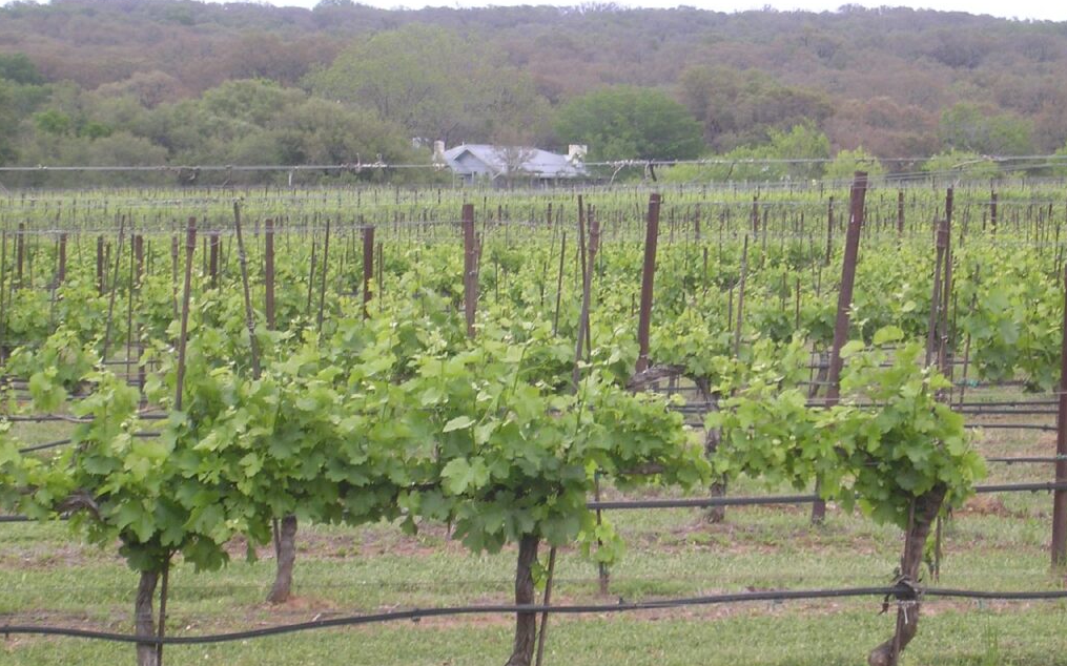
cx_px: 535
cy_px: 356
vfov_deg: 10.6
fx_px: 3576
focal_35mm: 123
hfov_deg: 17.0
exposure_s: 1/126
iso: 100
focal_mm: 17.4
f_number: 4.9
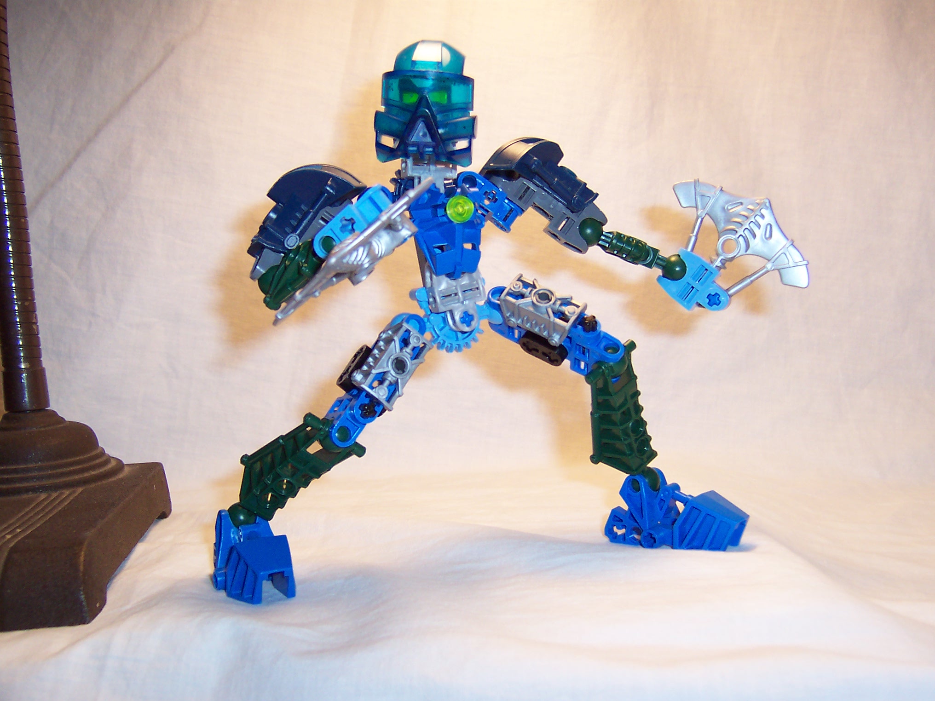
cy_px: 350
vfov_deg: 39.7
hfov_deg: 51.4
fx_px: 972
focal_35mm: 36
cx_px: 468
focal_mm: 5.6
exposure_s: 1/60
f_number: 2.8
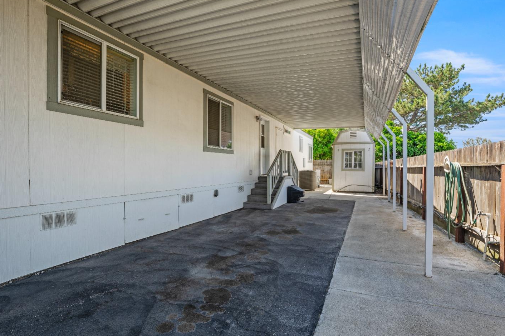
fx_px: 238
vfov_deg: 70.4
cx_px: 249
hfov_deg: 93.3
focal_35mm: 17
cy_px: 174
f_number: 11
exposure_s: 1/25
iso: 125
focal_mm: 16
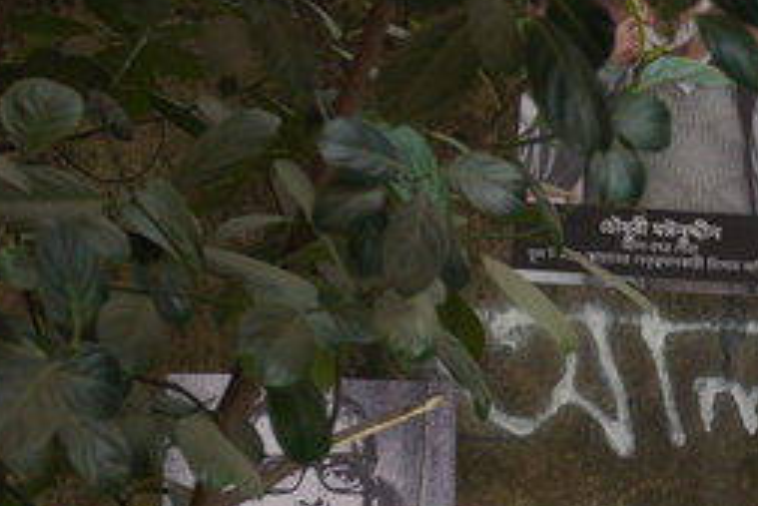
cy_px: 1353
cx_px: 1171
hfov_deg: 8.5
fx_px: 4966
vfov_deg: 5.6
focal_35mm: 236
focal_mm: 39.8
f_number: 2.8
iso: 1250
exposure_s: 1/500
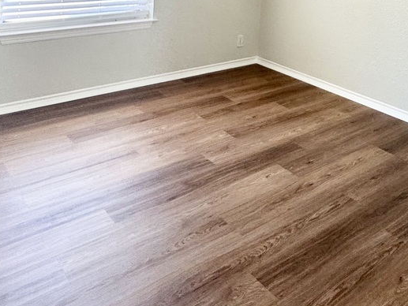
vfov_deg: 30.6
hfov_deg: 47.3
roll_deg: -3.0
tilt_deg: -0.7
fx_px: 460
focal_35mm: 39
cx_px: 260
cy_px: -71
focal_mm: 2.22
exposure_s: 1/120
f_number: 2.2
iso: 125
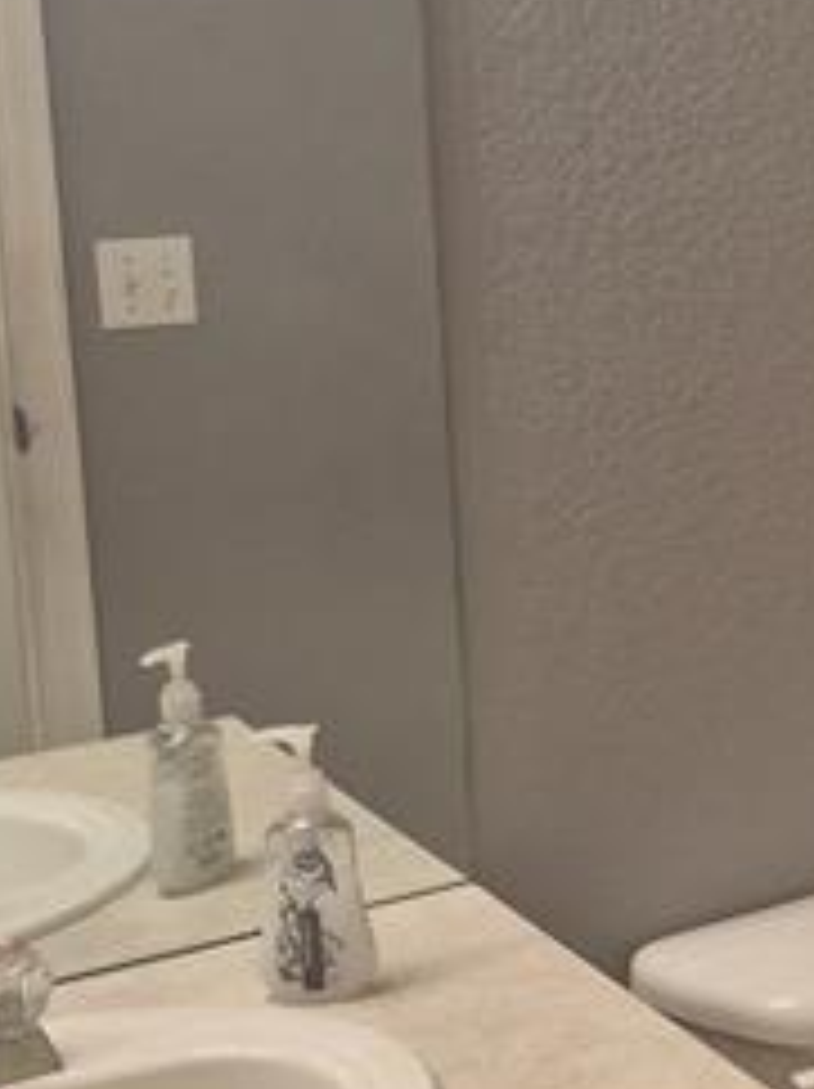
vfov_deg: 26.6
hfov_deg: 18.2
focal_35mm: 73
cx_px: 1163
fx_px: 2293
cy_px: 432
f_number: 1.8
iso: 500
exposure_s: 1/120
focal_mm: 5.4
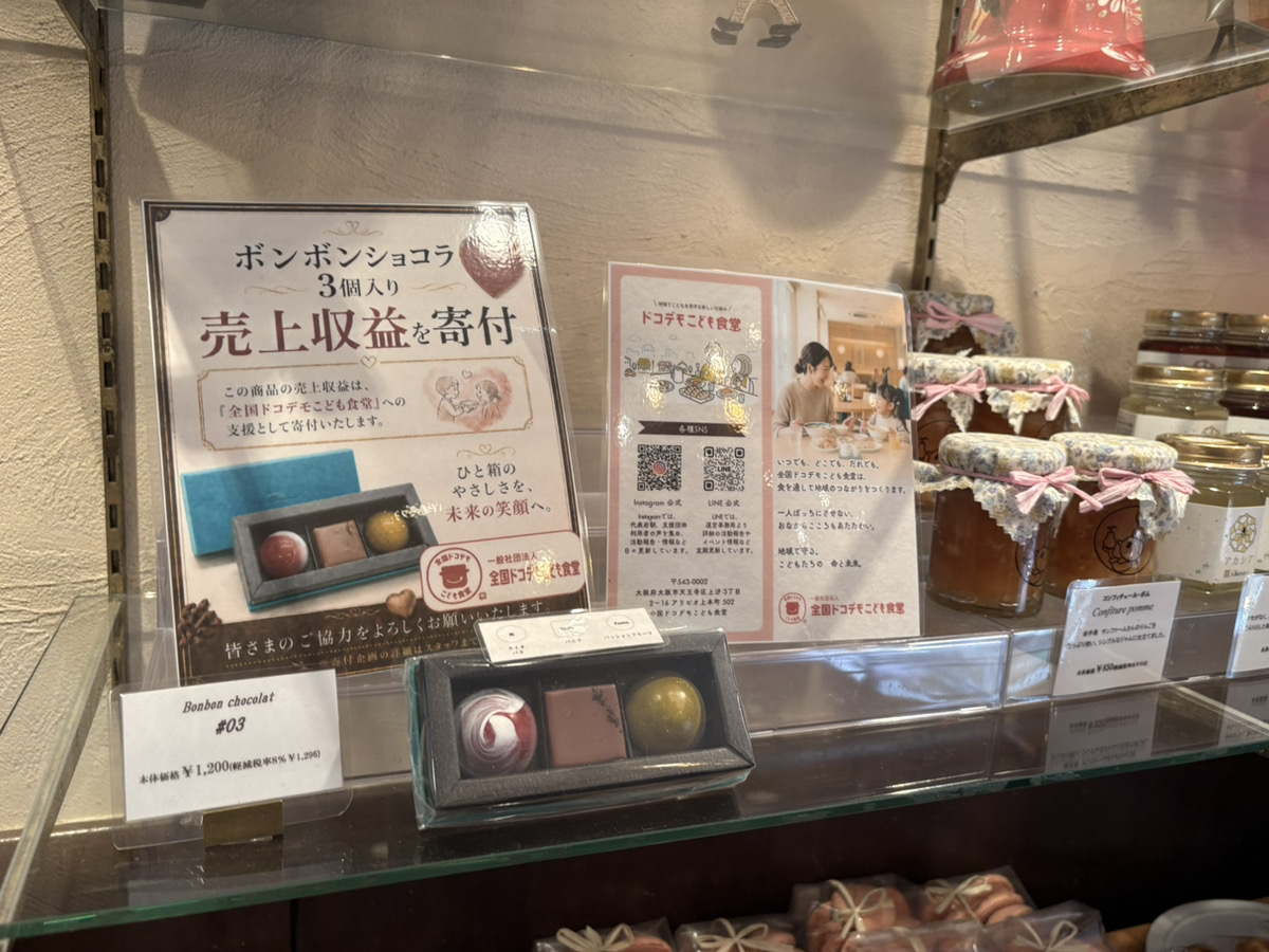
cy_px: 476
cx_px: 634
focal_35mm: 26
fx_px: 953
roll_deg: -3.1
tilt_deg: -10.9
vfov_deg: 53.1
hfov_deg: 67.3
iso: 80
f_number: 1.6
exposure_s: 1/60
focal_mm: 5.96
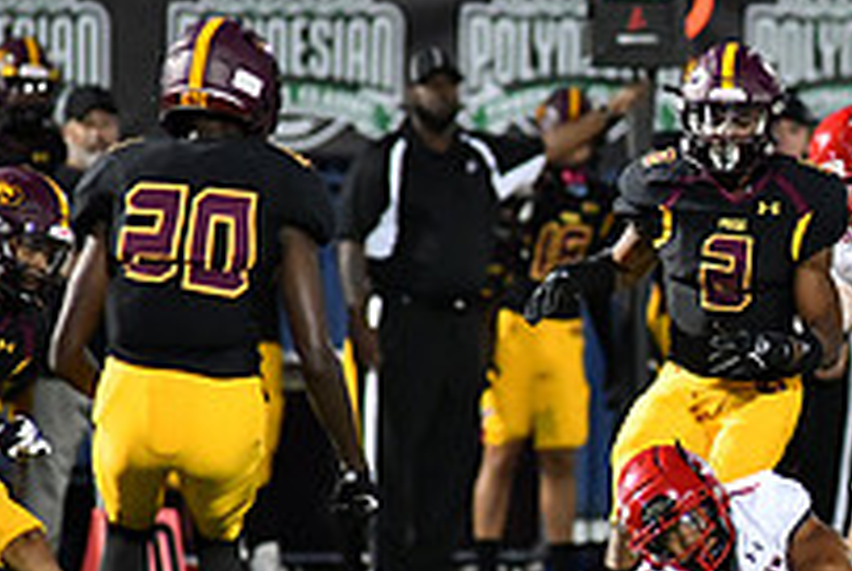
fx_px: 20288
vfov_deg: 1.6
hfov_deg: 2.4
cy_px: 451
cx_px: 957
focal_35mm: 856
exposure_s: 1/1250
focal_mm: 300
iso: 7200
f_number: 4
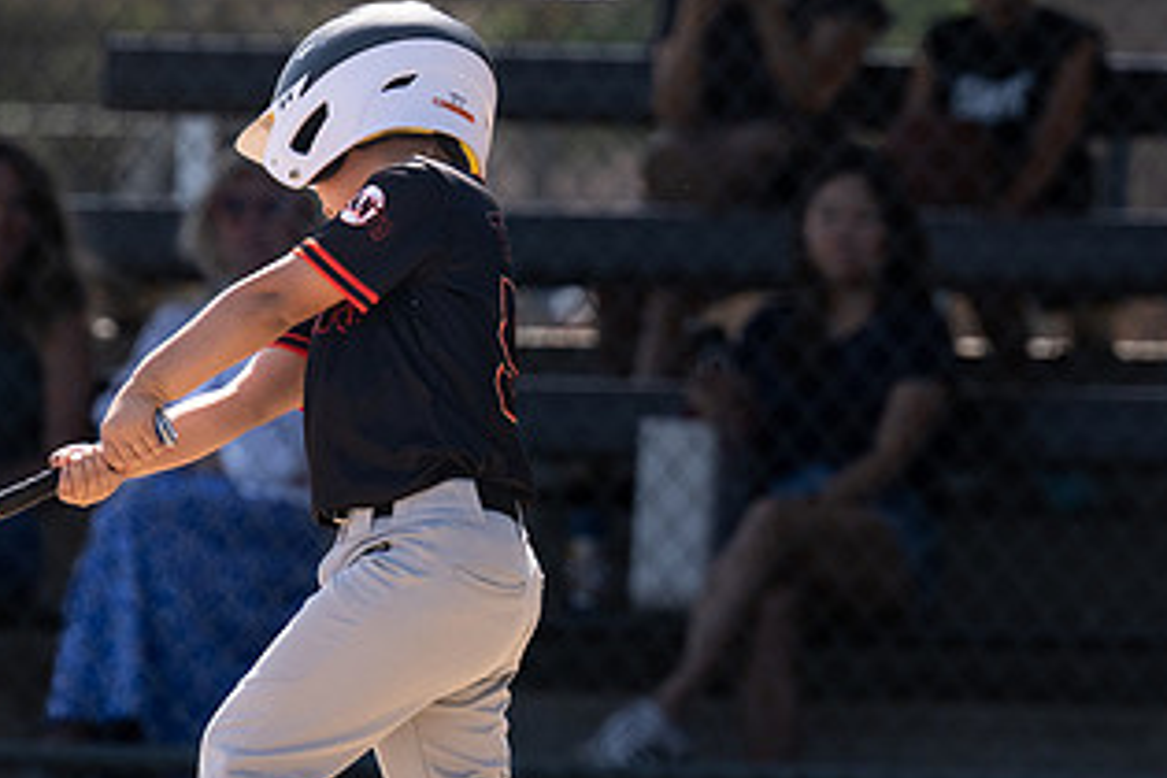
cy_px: 279
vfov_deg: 2.2
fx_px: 20615
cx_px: 427
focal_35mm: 636
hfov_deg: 3.2
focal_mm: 238
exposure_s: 1/4000
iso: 640
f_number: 4.5
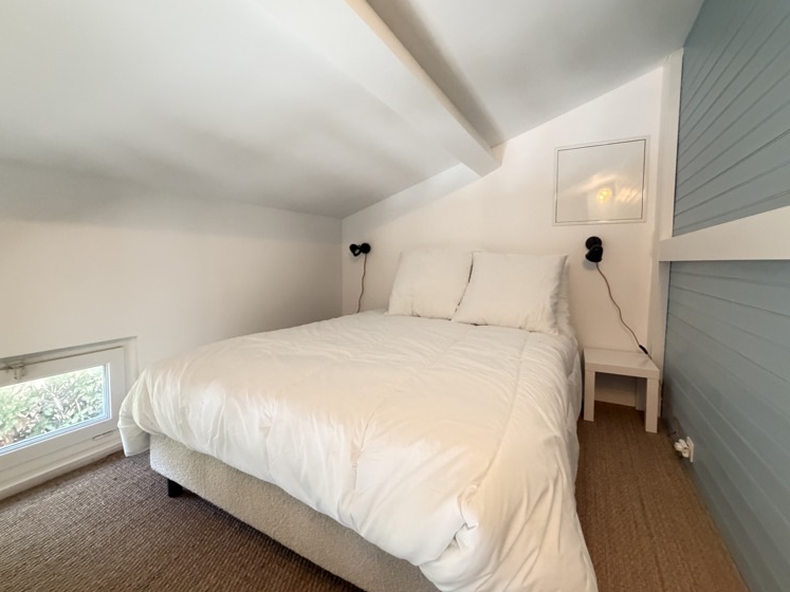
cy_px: 279
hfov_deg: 98.2
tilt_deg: -3.5
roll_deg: -0.3
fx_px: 342
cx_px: 401
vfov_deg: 81.7
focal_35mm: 15
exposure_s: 1/50
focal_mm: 2.22
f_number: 2.2
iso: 640
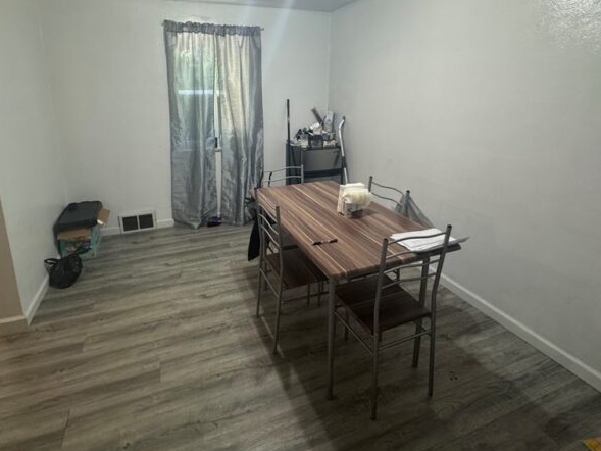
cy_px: 165
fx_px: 330
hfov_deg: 84.4
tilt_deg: -14.1
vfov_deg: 67.5
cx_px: 272
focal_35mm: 19
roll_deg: +0.6
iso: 320
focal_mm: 2.22
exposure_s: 1/60
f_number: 2.2
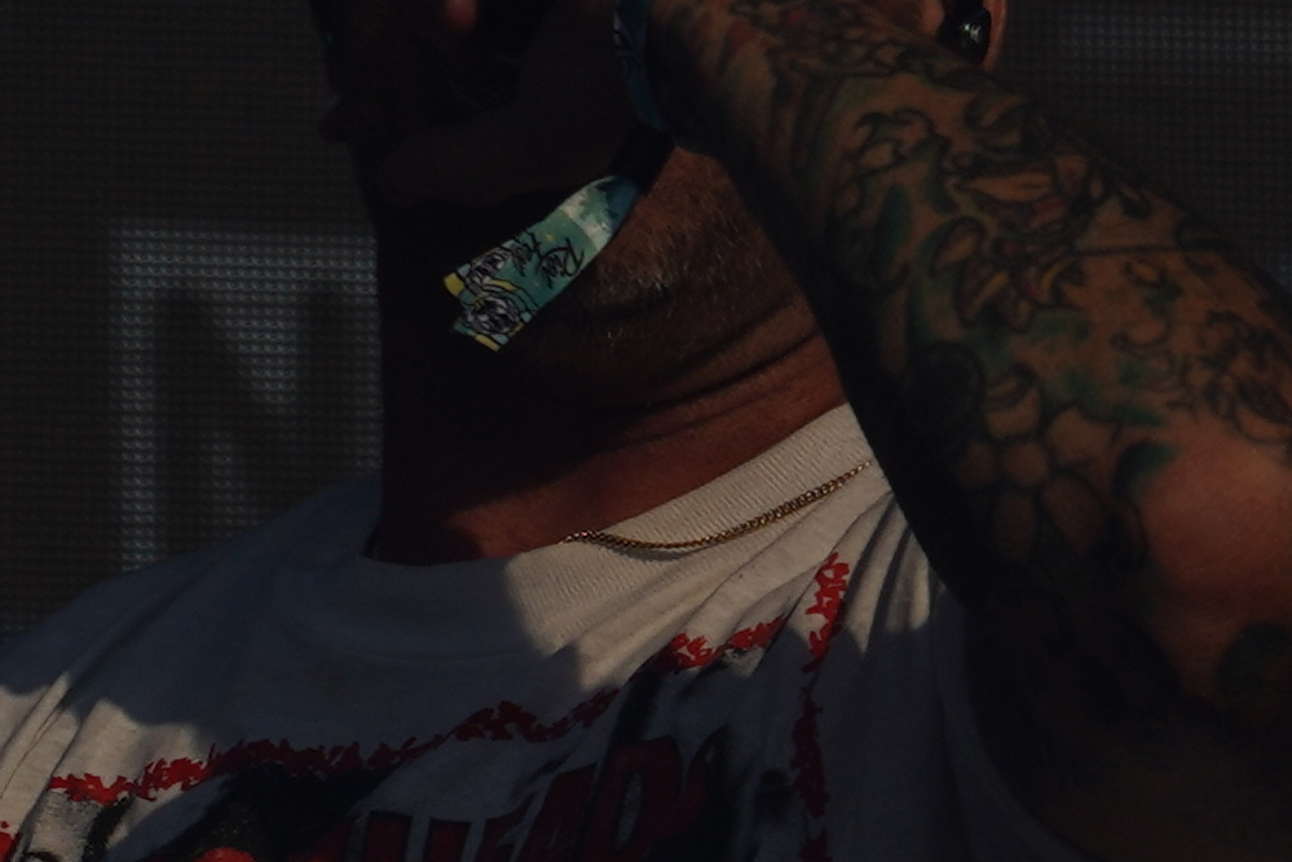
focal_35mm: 671
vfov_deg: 2.0
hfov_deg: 3.1
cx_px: 1886
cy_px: 964
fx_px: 24080
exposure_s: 1/2000
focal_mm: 105
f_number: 8
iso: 100
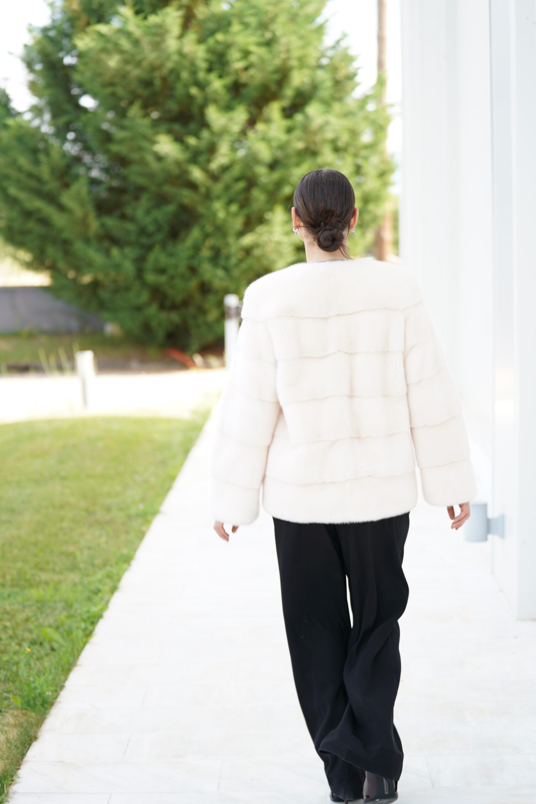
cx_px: 268
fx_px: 1585
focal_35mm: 71
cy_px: 402
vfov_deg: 28.5
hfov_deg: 19.2
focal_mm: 71
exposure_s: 1/250
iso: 160
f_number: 2.8
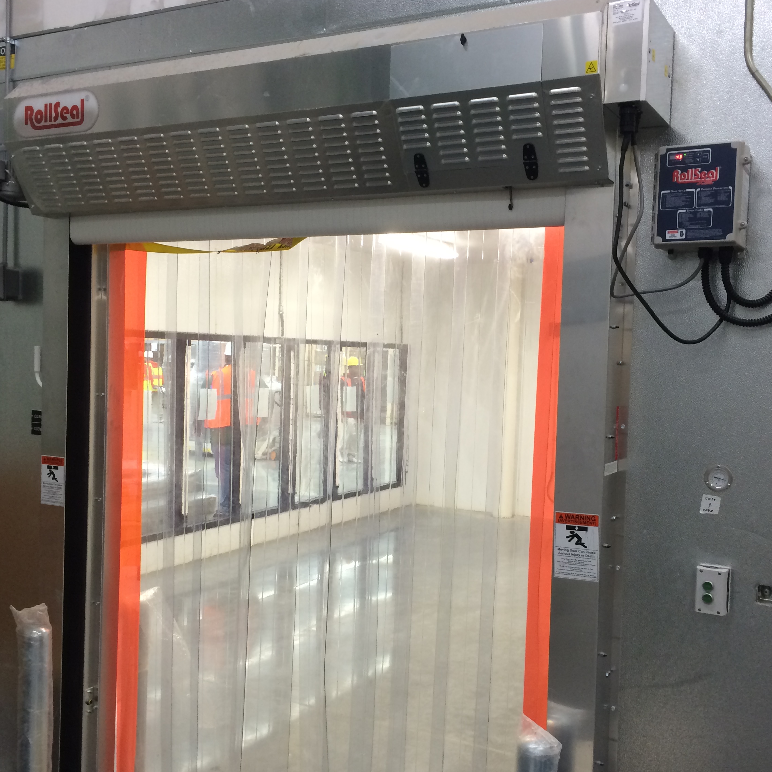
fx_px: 934
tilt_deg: -4.2
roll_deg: -1.5
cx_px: 413
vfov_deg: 44.9
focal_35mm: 37
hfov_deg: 44.9
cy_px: 397
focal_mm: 4.15
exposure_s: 1/30
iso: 80
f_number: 2.2
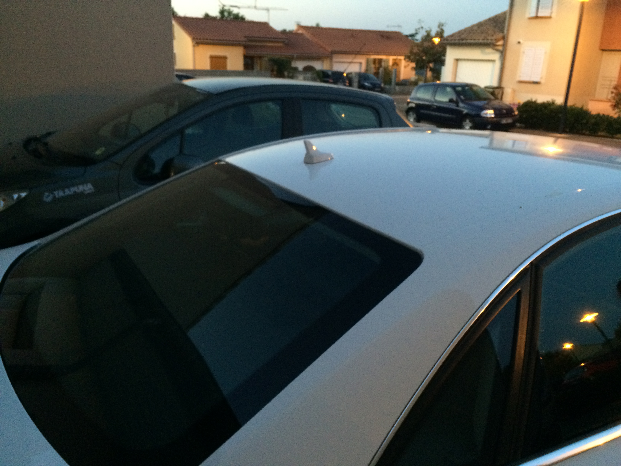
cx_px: 310
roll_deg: -1.1
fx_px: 520
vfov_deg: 48.2
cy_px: 233
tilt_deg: -19.1
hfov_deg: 61.7
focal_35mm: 29
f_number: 2.2
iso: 320
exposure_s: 1/20
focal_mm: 4.15
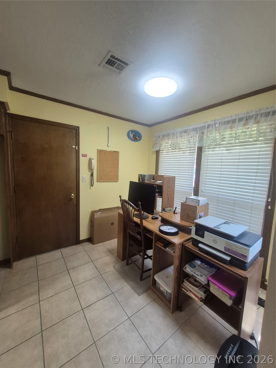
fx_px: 138
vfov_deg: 106.2
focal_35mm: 13
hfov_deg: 89.9
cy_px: 184
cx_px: 138
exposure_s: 1/60
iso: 160
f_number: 2.2
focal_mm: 1.74
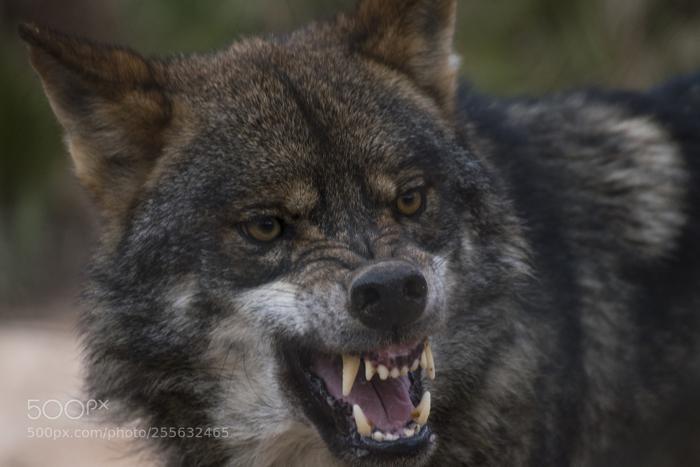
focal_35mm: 345
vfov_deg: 4.0
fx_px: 6707
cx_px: 350
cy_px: 234
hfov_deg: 6.0
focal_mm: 230
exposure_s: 1/160
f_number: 5.3
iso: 800
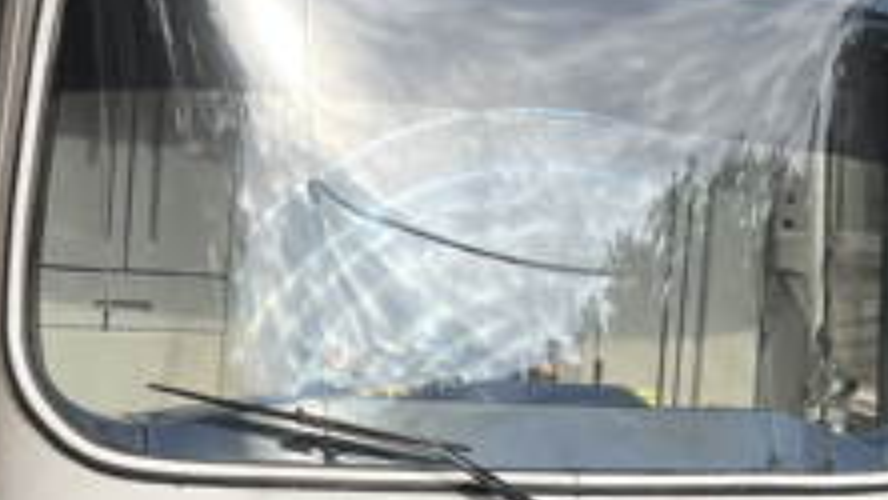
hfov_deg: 20.7
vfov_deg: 11.8
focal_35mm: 102
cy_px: 380
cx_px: 708
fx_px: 2402
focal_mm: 5.1
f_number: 1.6
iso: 50
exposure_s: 1/1238
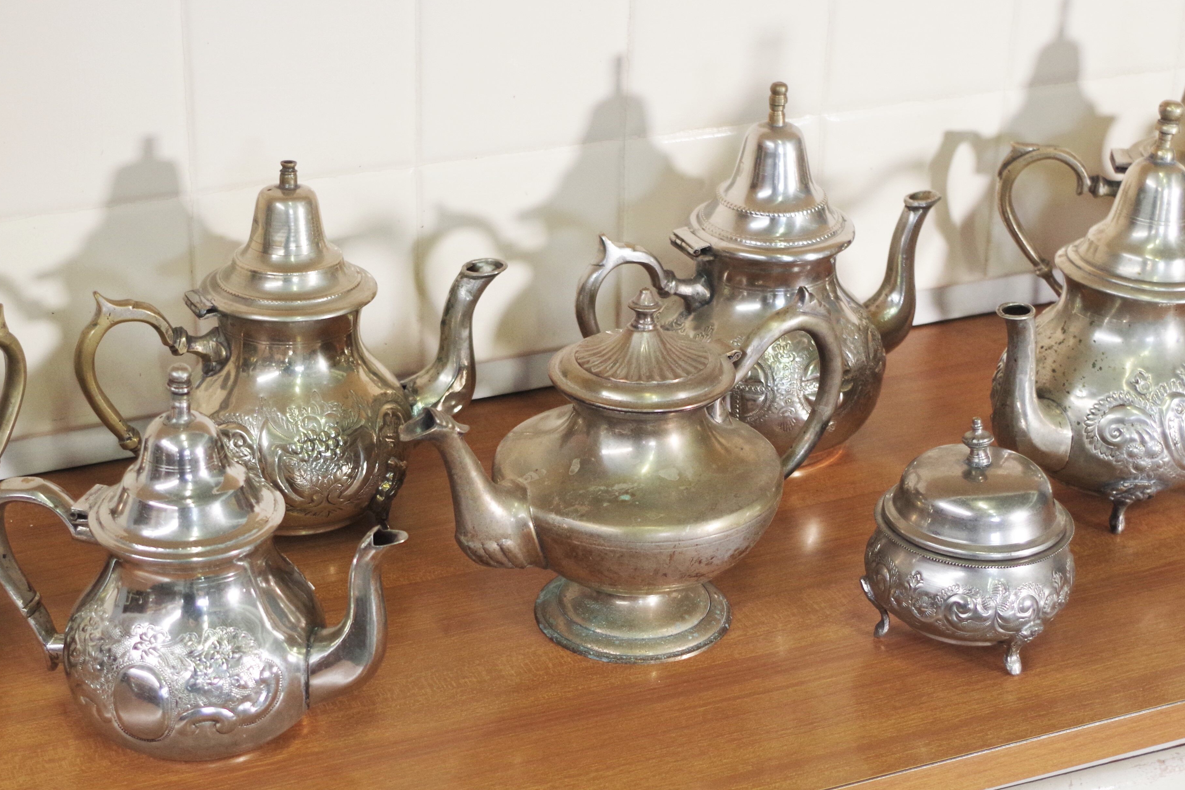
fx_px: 2271
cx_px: 497
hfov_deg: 29.2
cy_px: 374
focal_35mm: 69
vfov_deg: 19.7
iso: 800
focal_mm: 28.13
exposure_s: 1/50
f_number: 4
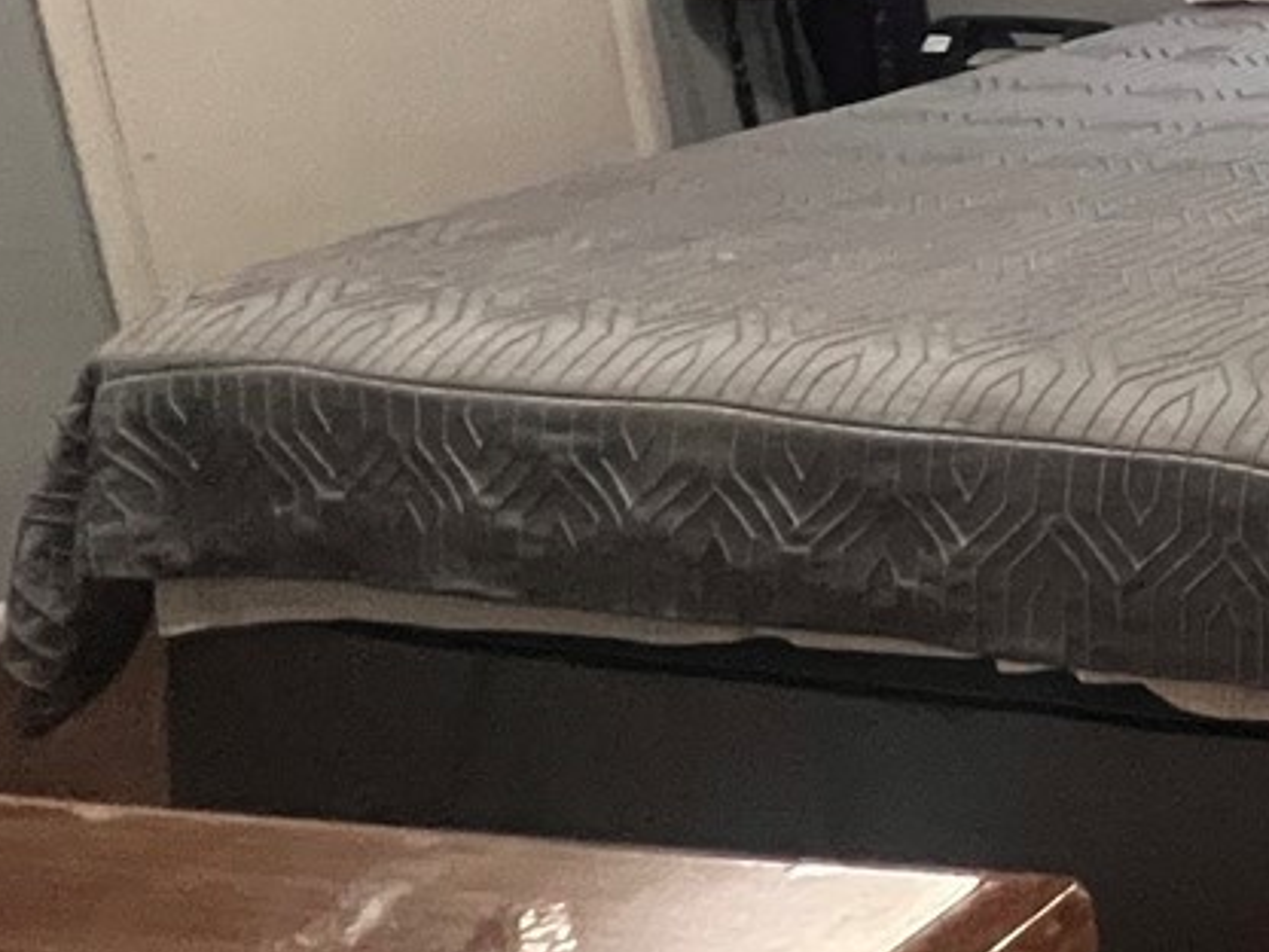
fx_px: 2200
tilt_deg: -16.1
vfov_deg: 24.0
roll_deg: -0.6
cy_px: 171
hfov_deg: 19.5
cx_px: 2489
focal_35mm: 60
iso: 640
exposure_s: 1/52
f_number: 1.8
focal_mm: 1.57
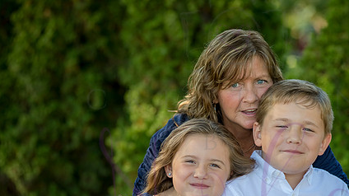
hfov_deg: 12.5
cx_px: 238
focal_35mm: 172
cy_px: 140
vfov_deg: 7.0
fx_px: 1591
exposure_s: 1/400
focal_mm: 120
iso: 400
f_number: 4
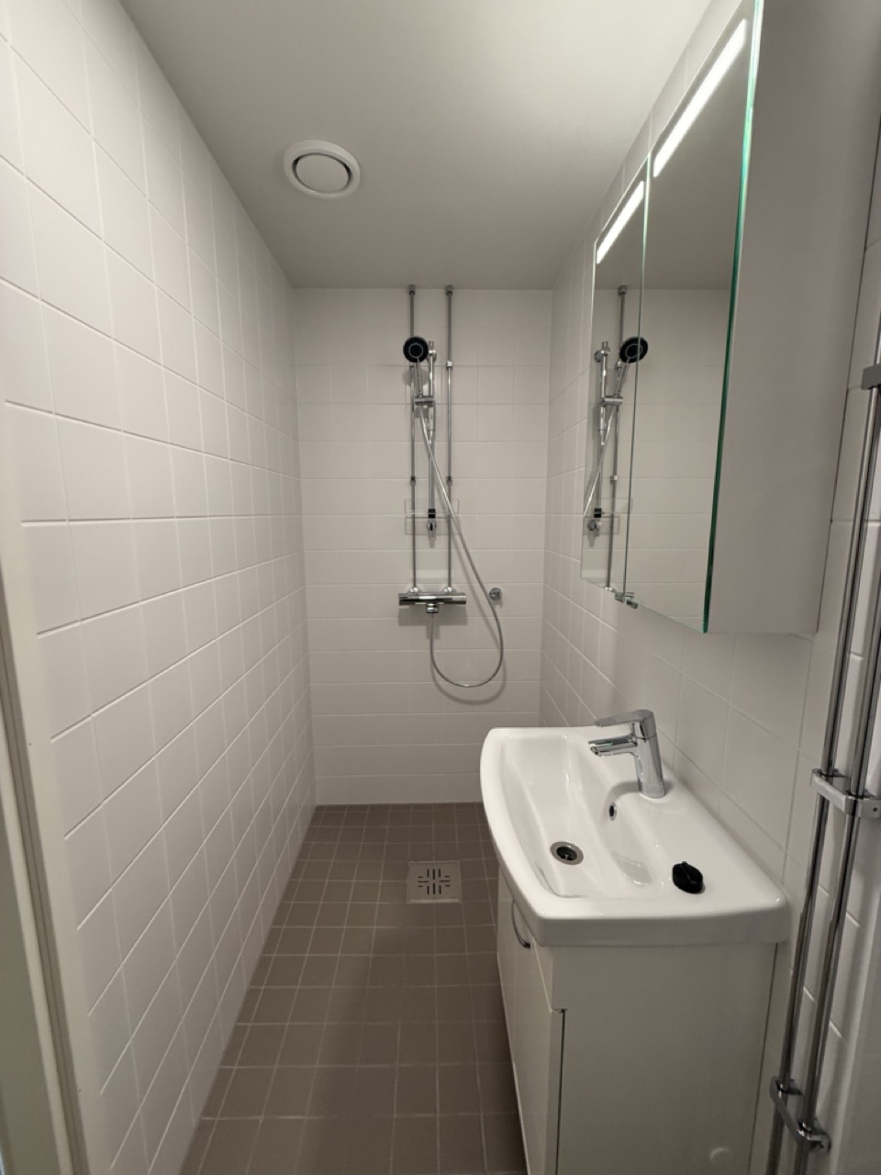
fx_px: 475
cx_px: 440
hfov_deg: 85.7
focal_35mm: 14
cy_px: 588
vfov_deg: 102.1
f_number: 2.2
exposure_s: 1/100
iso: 160
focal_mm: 2.22
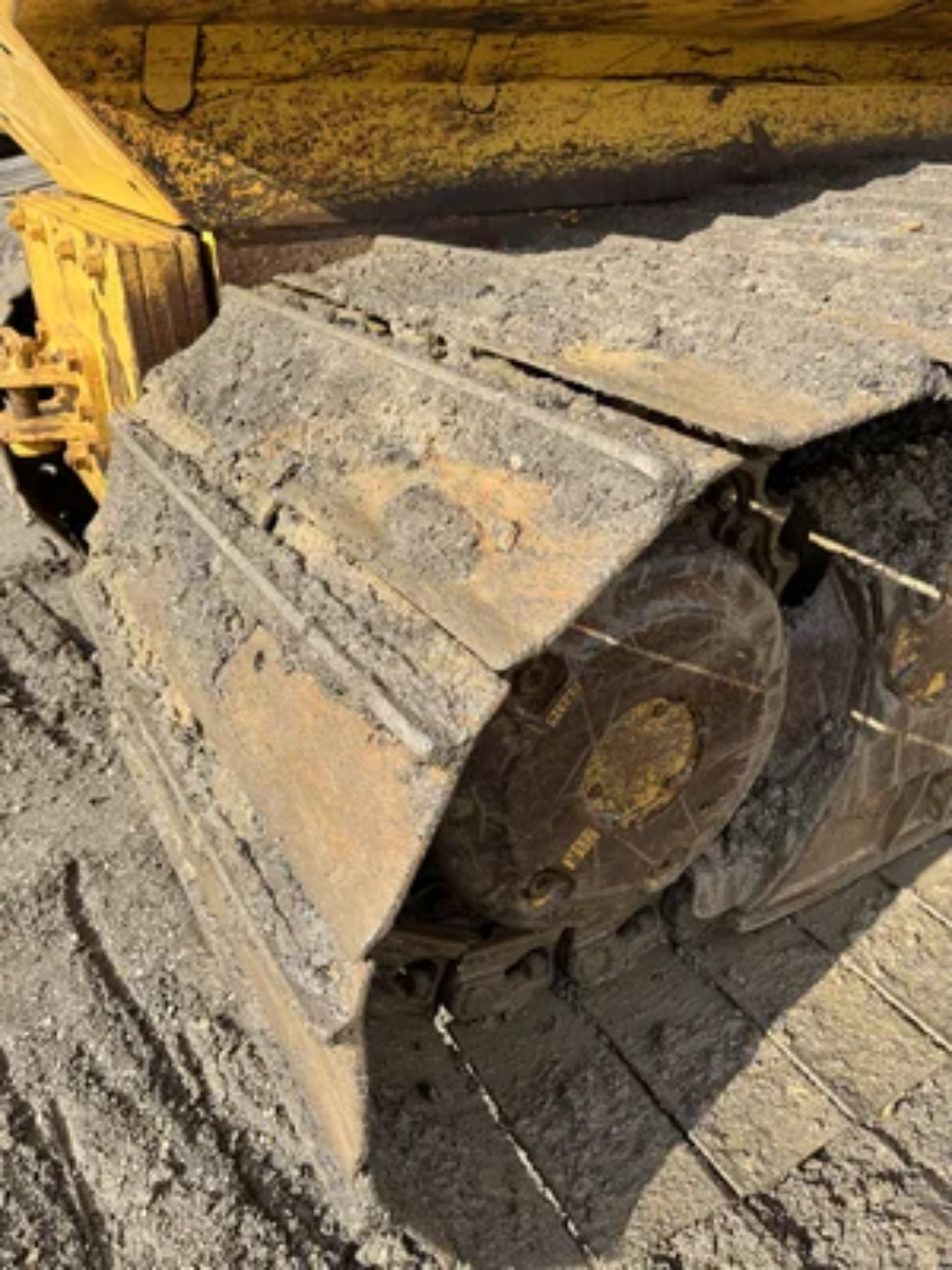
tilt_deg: -35.5
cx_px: 476
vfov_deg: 67.3
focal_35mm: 26
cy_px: 635
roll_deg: -2.3
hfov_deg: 53.1
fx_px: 953
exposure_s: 1/1497
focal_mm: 5.1
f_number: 1.6
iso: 50
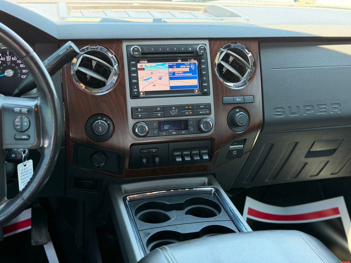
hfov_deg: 39.7
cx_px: 176
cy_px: 132
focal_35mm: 48
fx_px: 487
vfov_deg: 30.3
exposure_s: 1/121
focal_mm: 6.76
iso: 160
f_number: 1.78
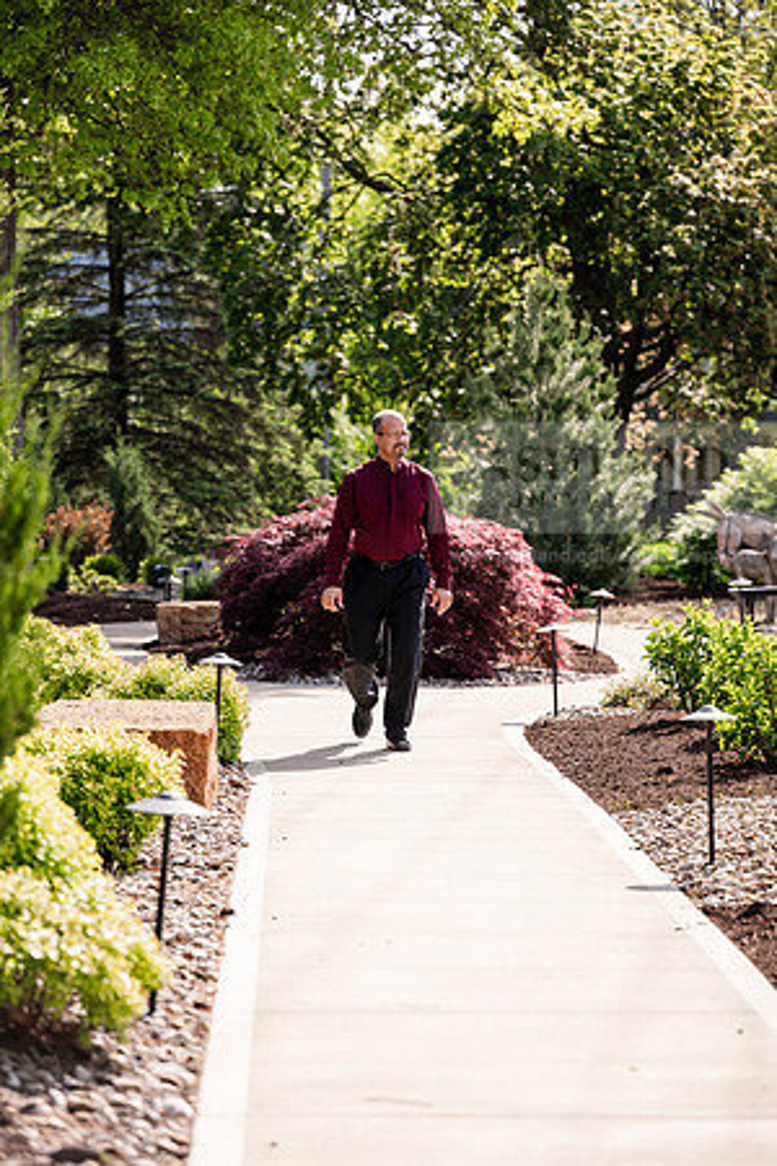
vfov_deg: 19.5
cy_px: 583
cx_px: 388
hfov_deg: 13.0
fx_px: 3399
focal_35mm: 105
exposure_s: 1/500
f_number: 3.5
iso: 125
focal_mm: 105
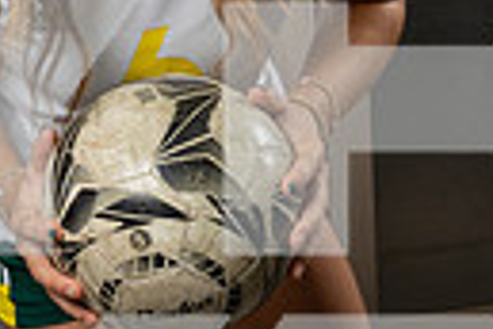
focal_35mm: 112
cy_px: 55
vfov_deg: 12.2
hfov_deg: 18.2
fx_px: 1534
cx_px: 149
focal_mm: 25
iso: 1000
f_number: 7.1
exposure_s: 1/250
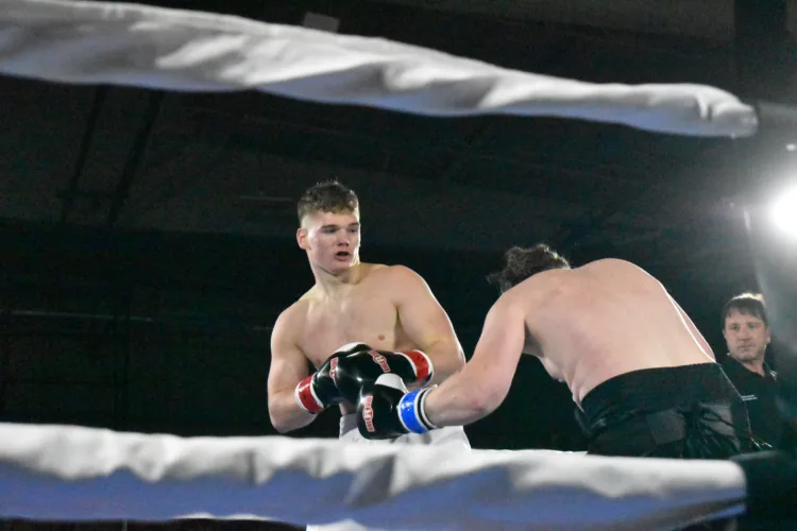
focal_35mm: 72
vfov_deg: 18.9
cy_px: 266
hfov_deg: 28.1
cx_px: 398
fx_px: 1594
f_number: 5.6
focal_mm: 48
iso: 25600
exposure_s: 1/1600
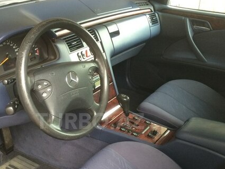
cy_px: 121
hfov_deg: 41.9
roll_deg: +1.8
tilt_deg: -30.2
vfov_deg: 31.8
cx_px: 90
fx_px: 293
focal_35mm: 45
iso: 125
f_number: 2.2
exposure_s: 1/33
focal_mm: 4.15
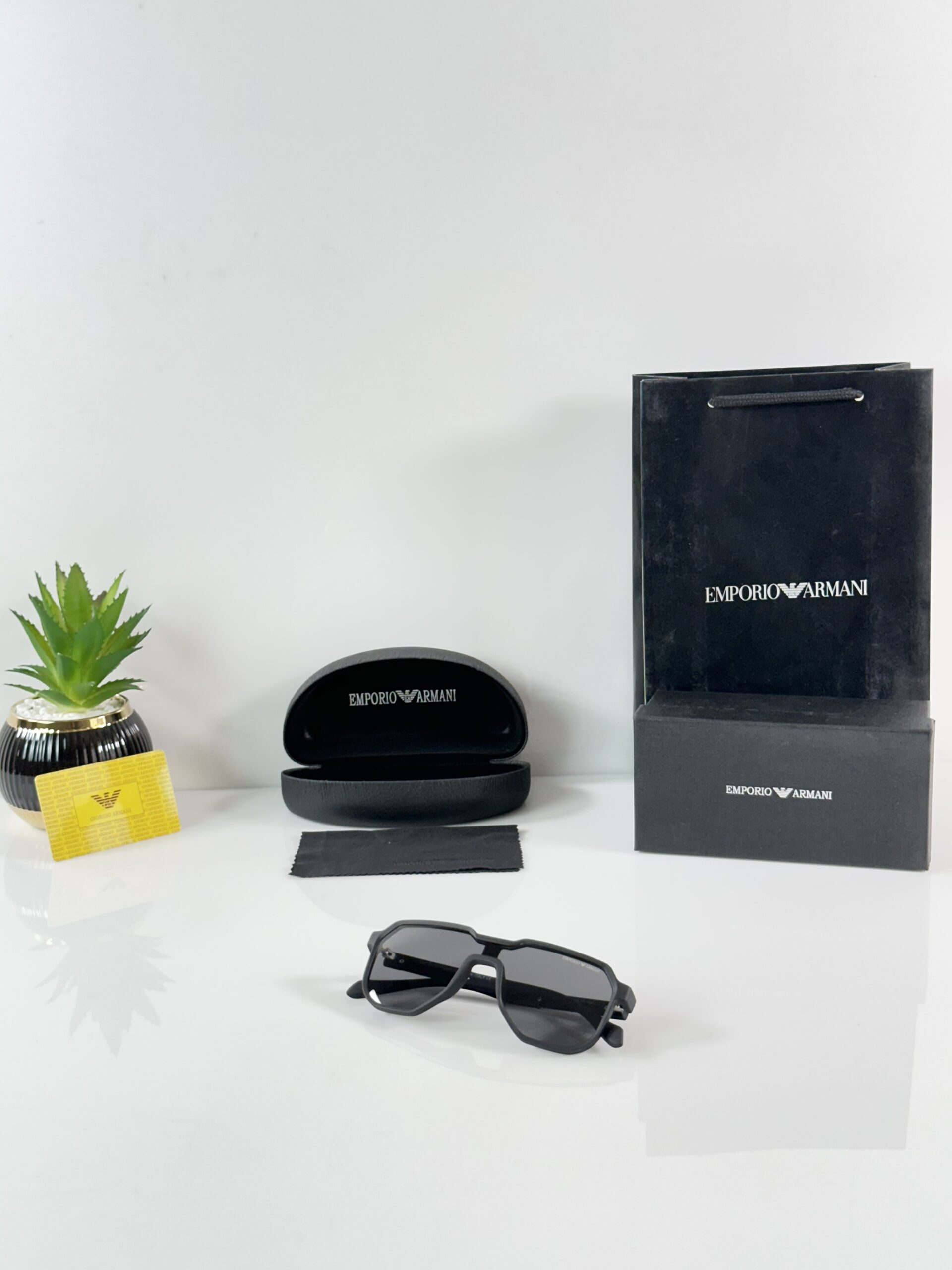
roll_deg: +1.2
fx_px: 1760
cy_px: 635
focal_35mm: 48
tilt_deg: -14.5
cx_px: 476
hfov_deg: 30.3
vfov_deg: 39.7
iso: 100
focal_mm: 6.86
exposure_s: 1/100
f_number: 1.78
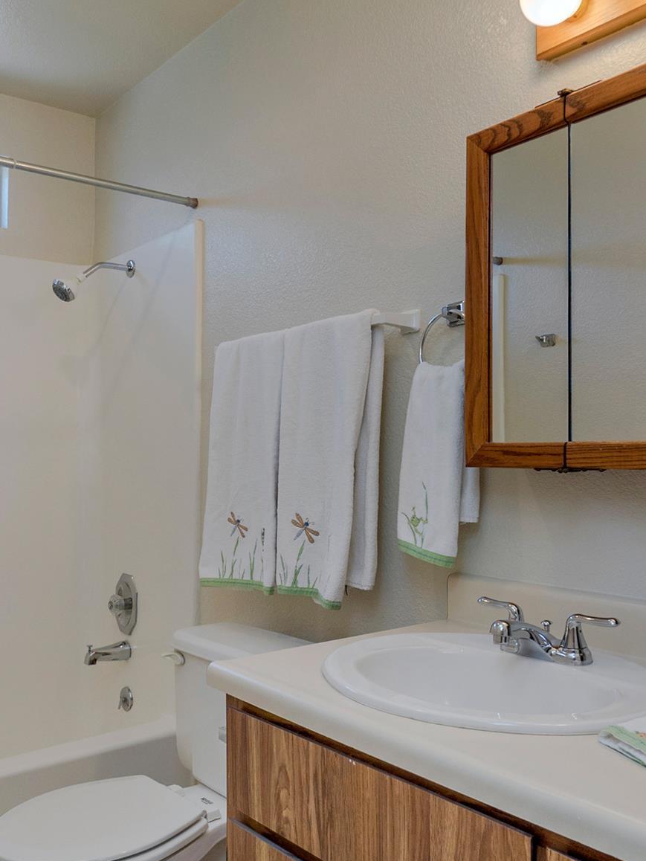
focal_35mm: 28
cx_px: 254
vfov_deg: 62.7
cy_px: 526
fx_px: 696
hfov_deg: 49.4
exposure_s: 1/25
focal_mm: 10
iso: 100
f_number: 5
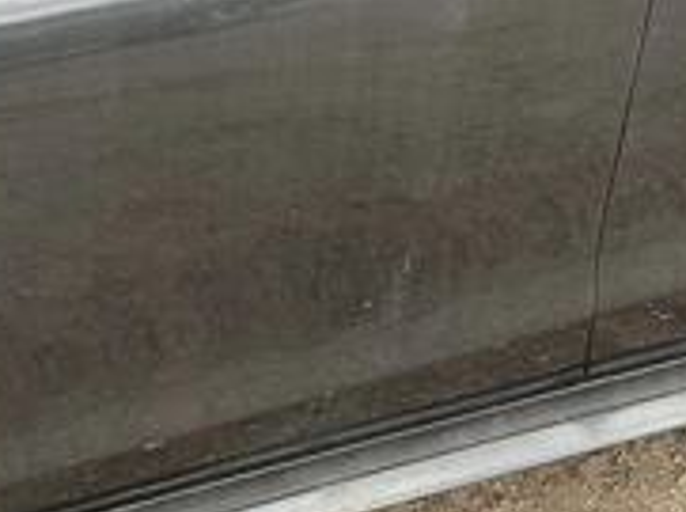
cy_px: 140
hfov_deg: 31.0
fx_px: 1226
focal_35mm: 62
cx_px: 220
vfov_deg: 23.4
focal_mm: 3
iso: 20
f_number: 1.8
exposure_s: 1/235
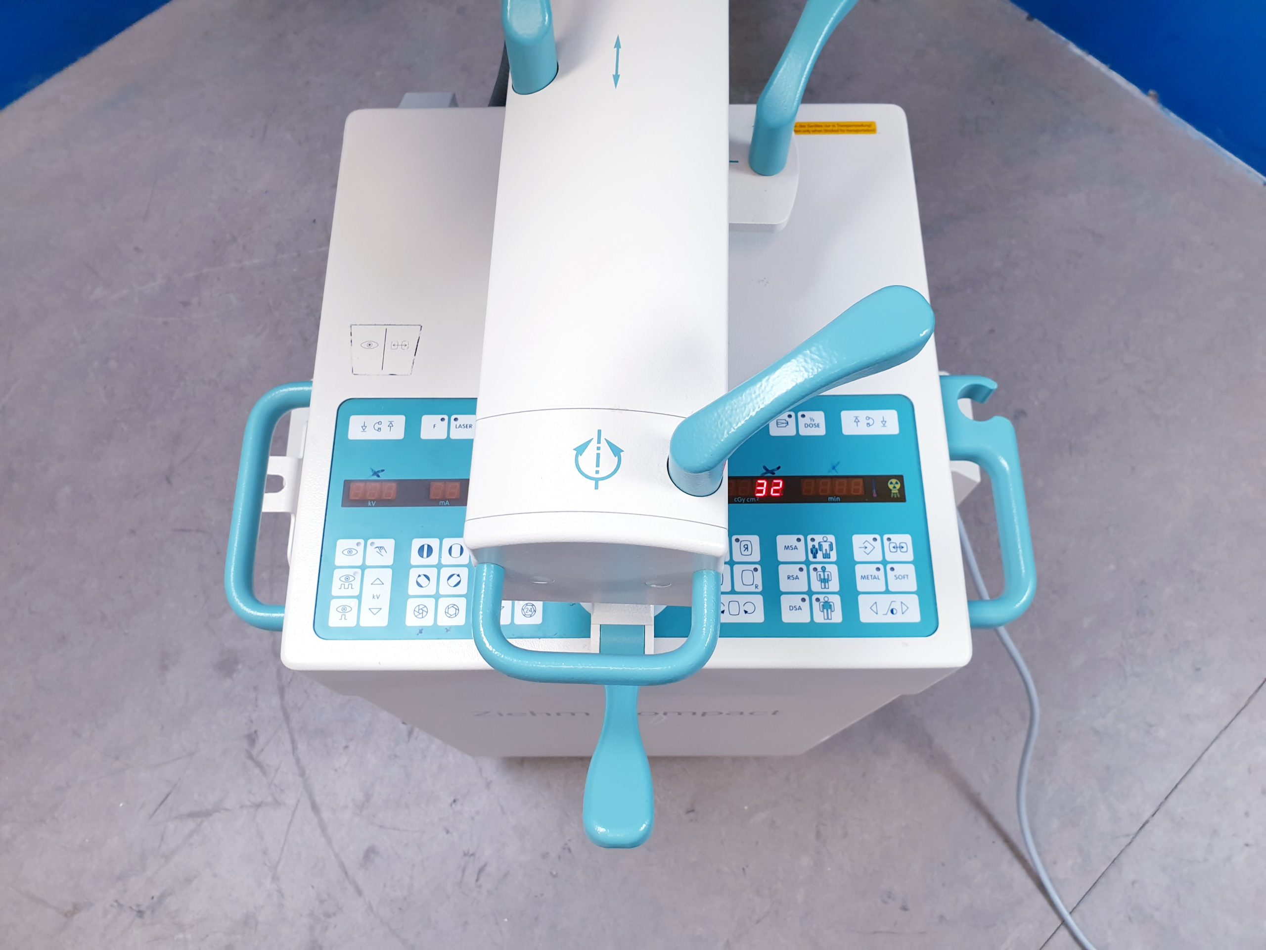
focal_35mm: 26
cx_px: 633
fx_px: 951
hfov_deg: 67.3
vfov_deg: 53.1
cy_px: 475
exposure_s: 1/50
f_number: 2.4
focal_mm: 4.3
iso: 125
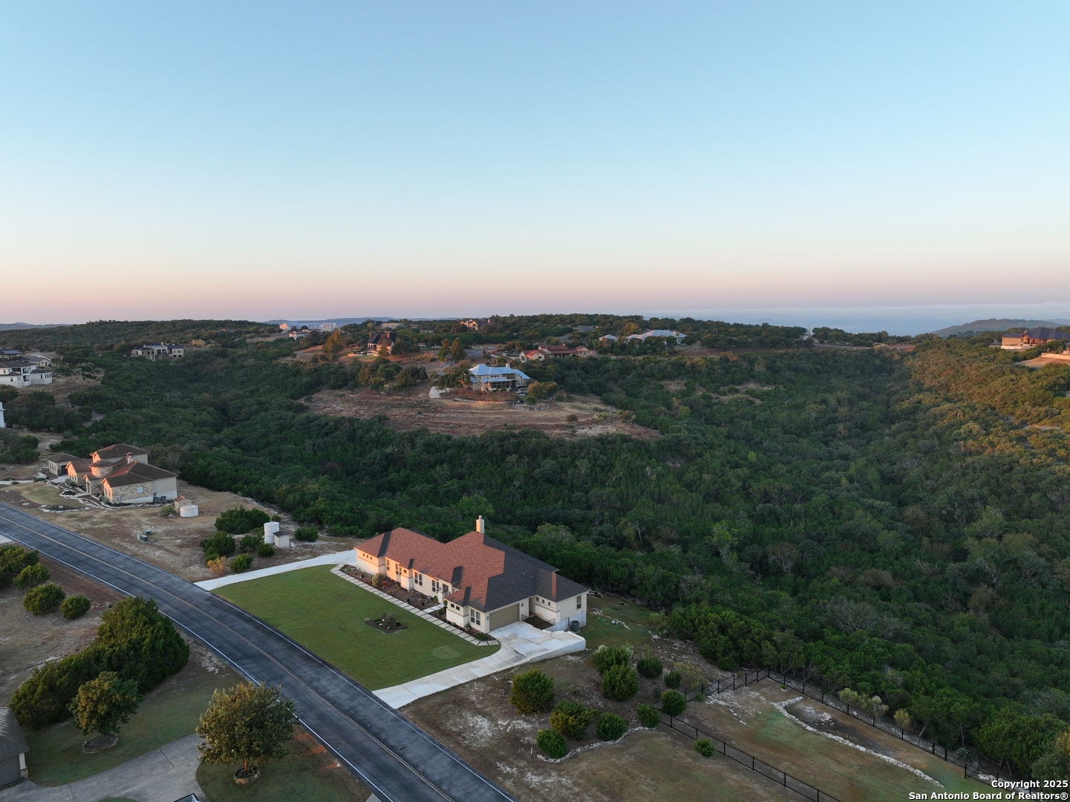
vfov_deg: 56.8
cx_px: 535
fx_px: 742
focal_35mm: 24
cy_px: 401
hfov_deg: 71.6
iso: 150
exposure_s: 1/200
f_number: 2.8
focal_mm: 12.29
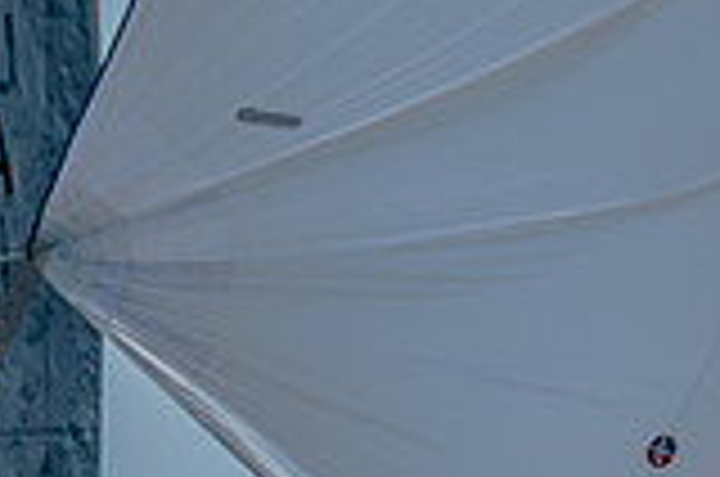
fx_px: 50000
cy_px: 831
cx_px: -50
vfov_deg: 0.5
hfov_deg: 0.8
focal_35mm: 2505
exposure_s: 1/2000
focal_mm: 400
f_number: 5.6
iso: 200
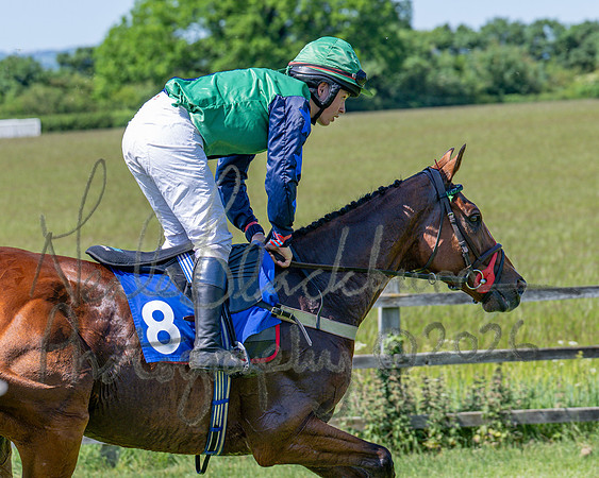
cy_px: 213
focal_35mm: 181
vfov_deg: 8.5
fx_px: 3203
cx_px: 248
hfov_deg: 10.7
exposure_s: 1/1250
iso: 200
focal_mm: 90
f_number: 4
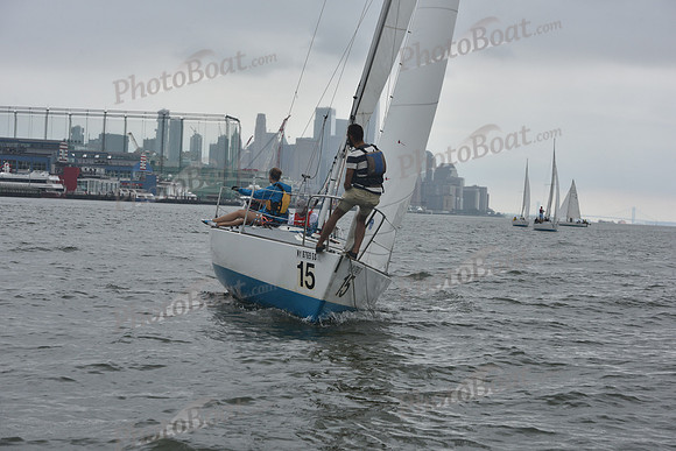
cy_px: 226
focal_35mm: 75
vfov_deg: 18.2
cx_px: 338
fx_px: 1409
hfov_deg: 27.0
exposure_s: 1/800
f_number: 8
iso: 400
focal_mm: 75
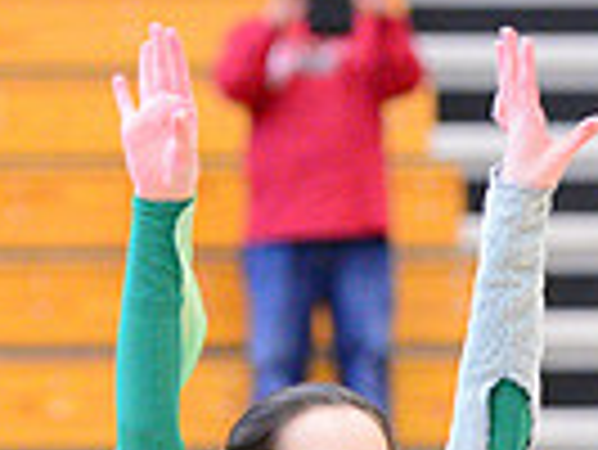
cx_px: 369
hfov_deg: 5.2
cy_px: 914
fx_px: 6536
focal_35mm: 378
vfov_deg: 3.9
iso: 8000
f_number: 2.8
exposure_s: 1/320
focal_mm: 116
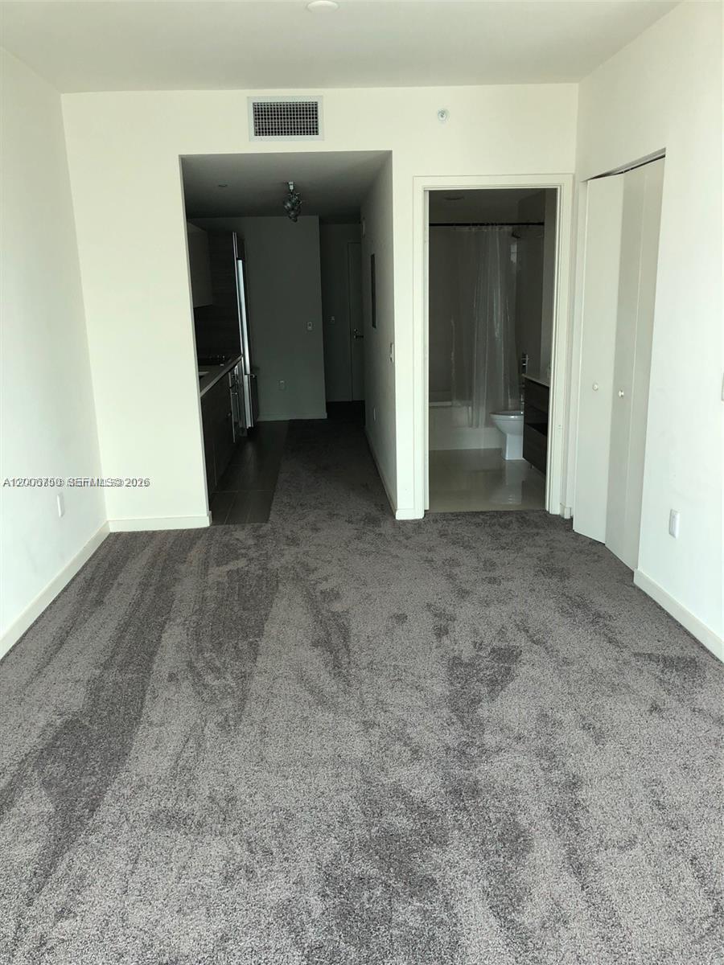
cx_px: 362
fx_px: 781
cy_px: 482
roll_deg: +1.8
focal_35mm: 28
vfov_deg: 63.4
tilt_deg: -14.4
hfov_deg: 49.7
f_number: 1.8
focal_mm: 4
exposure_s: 1/120
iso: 64
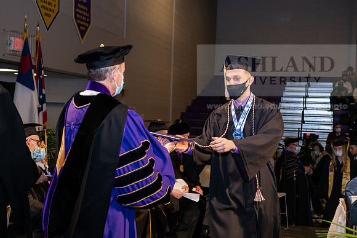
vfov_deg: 22.6
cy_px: 119
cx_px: 178
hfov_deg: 33.4
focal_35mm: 60
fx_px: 595
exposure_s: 1/200
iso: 1600
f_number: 6.3
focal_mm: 60
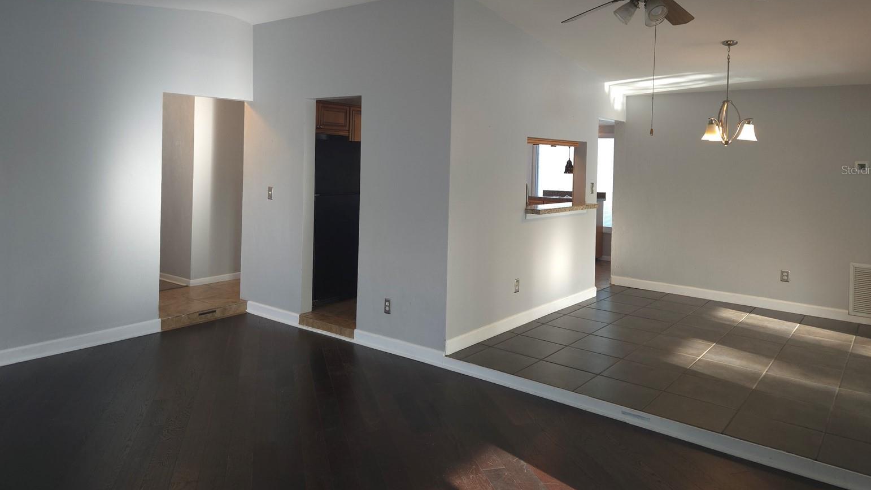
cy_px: 170
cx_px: 443
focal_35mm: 26
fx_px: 600
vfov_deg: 43.8
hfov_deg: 71.9
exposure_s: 1/60
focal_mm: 5.4
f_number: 1.8
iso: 160
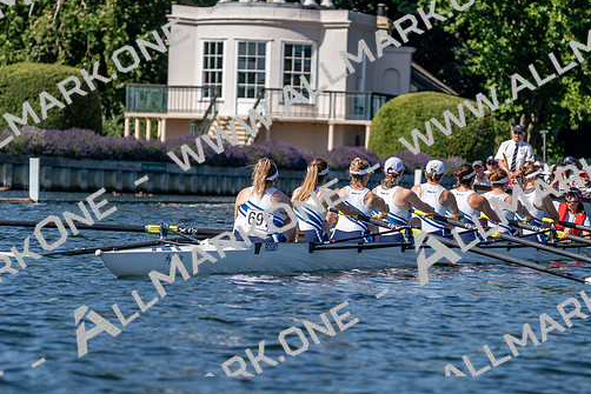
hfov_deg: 8.9
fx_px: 3793
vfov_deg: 6.0
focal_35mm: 231
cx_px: 313
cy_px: 175
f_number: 5.6
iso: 200
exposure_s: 1/1600
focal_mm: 200
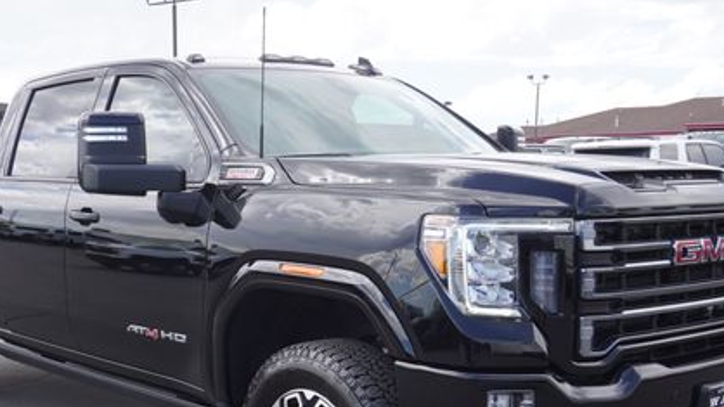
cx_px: 301
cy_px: 327
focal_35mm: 53
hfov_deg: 39.1
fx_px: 1017
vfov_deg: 22.3
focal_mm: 22
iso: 100
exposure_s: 1/125
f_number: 6.3
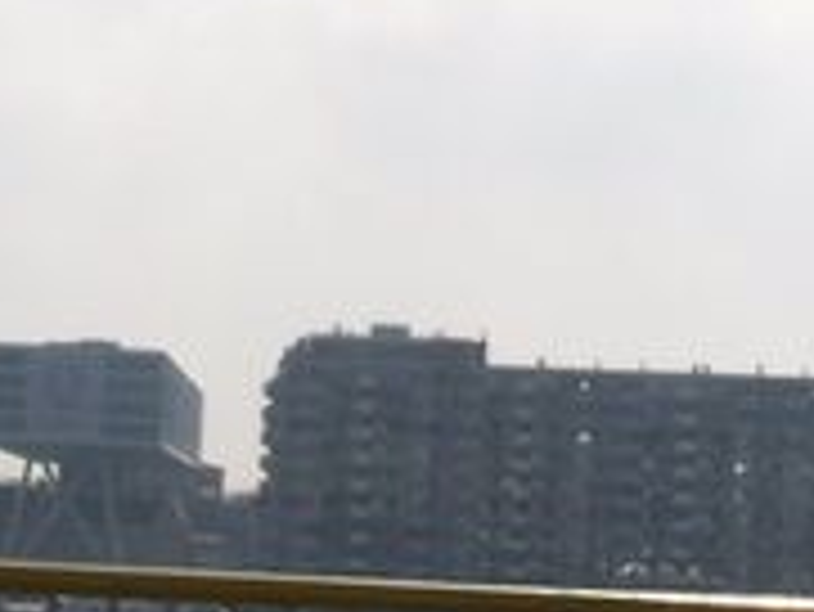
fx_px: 3906
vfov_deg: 8.9
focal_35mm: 166
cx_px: 369
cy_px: 414
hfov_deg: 11.9
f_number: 5.6
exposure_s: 1/750
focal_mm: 6.3
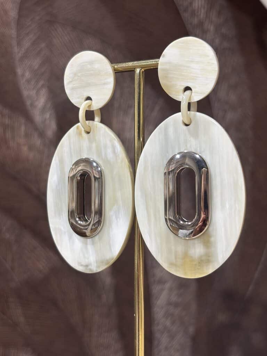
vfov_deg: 36.8
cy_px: 178
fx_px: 535
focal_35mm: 52
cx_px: 134
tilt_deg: -0.6
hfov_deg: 28.0
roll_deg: -0.6
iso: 40
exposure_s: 1/100
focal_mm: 5.96
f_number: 1.6
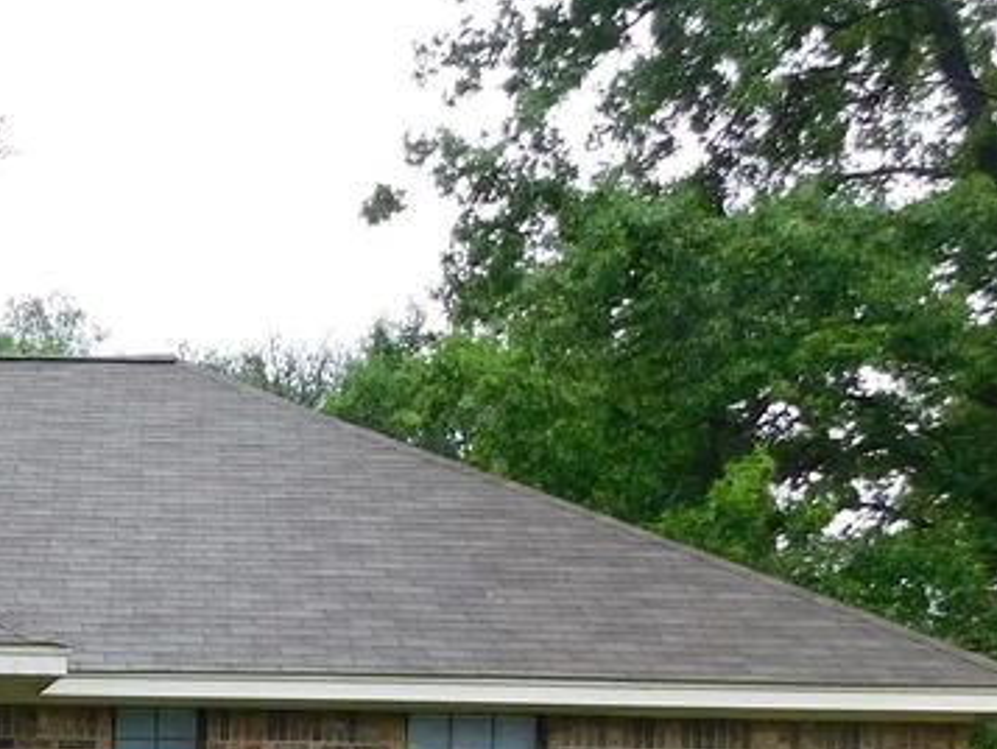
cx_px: -209
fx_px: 1902
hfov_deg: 26.1
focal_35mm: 66
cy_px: 919
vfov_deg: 20.7
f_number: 3
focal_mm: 4
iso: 125
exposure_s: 1/250
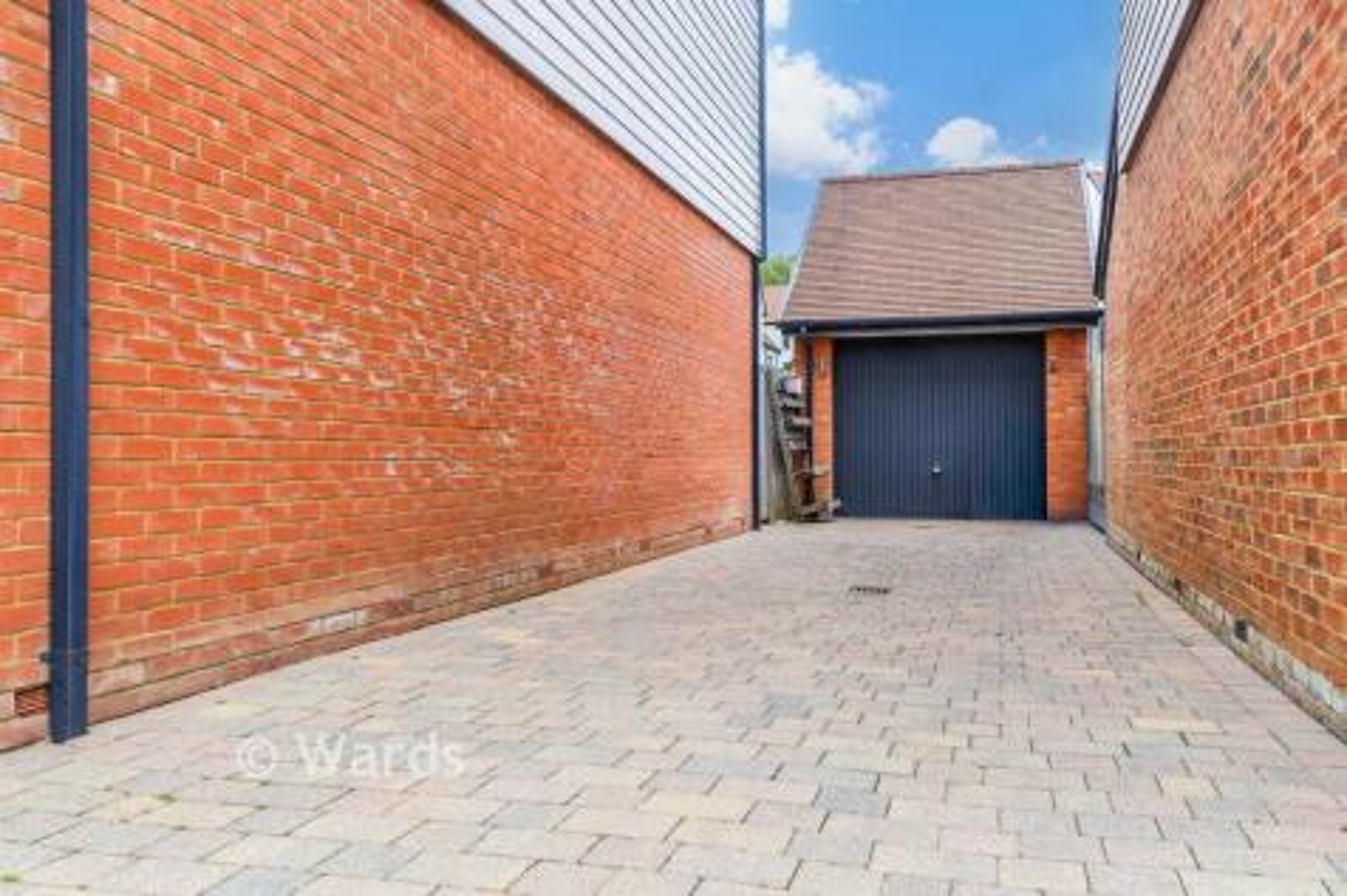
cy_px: 448
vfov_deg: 43.6
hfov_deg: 61.9
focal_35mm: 30
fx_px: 1122
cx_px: 674
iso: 160
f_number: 8
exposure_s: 1/100
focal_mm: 20
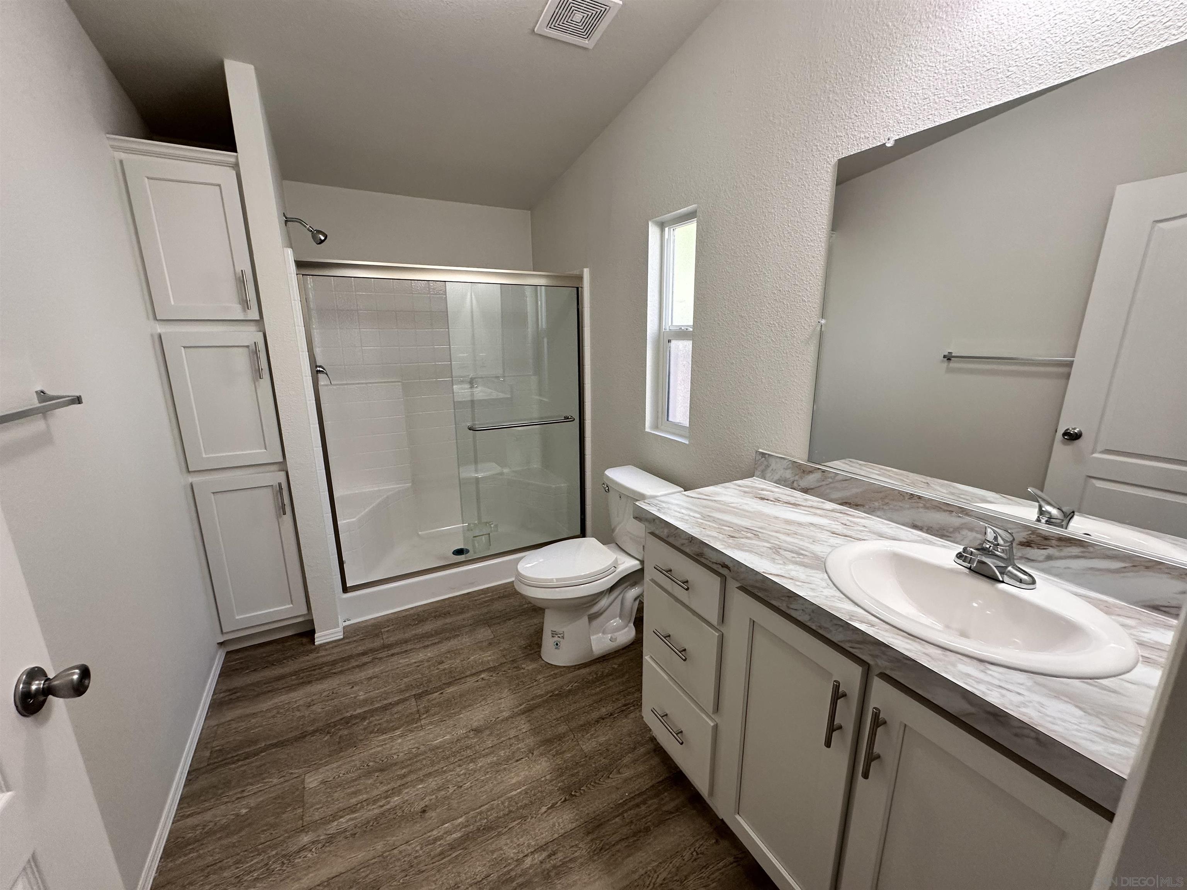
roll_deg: +0.8
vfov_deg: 85.7
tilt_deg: -13.8
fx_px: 480
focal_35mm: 14
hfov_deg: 102.1
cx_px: 594
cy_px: 445
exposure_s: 1/120
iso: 200
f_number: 2.2
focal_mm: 2.22
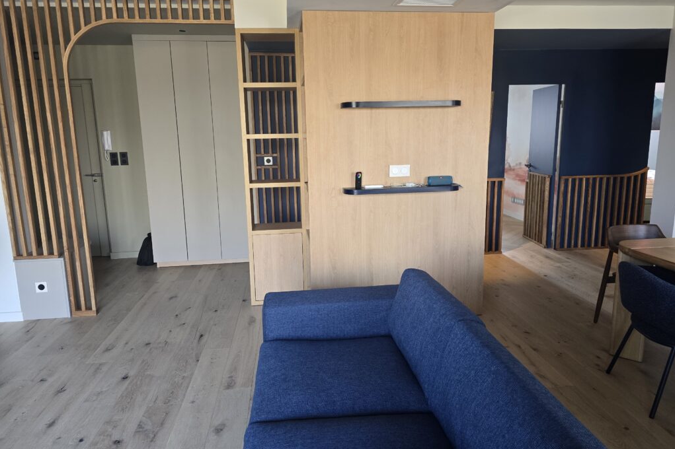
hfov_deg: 73.8
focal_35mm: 24
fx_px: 450
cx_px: 338
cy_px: 217
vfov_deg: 53.1
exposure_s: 1/100
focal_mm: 6.3
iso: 320
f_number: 1.7
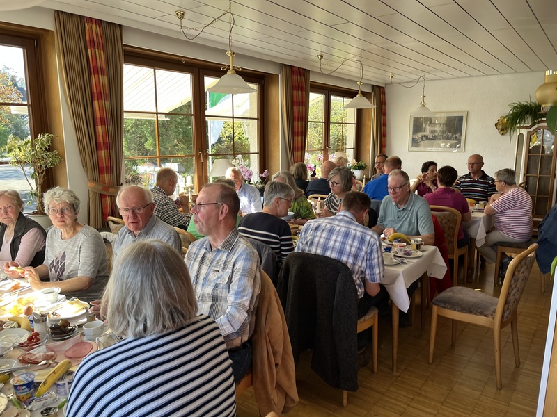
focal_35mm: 26
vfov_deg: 53.1
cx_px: 278
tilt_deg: -10.0
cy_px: 208
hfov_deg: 67.3
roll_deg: +0.3
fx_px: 418
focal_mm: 5.1
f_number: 1.6
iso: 40
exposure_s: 1/122
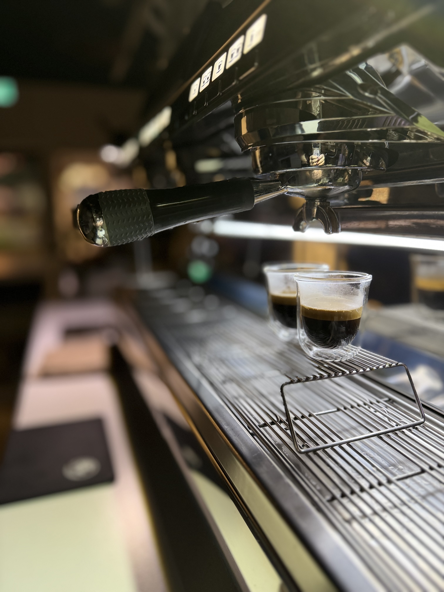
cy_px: 296
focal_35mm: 24
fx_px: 410
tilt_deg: -11.0
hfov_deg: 56.8
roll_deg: +0.7
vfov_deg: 71.6
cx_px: 222
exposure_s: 1/61
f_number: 1.78
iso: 200
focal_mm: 6.76
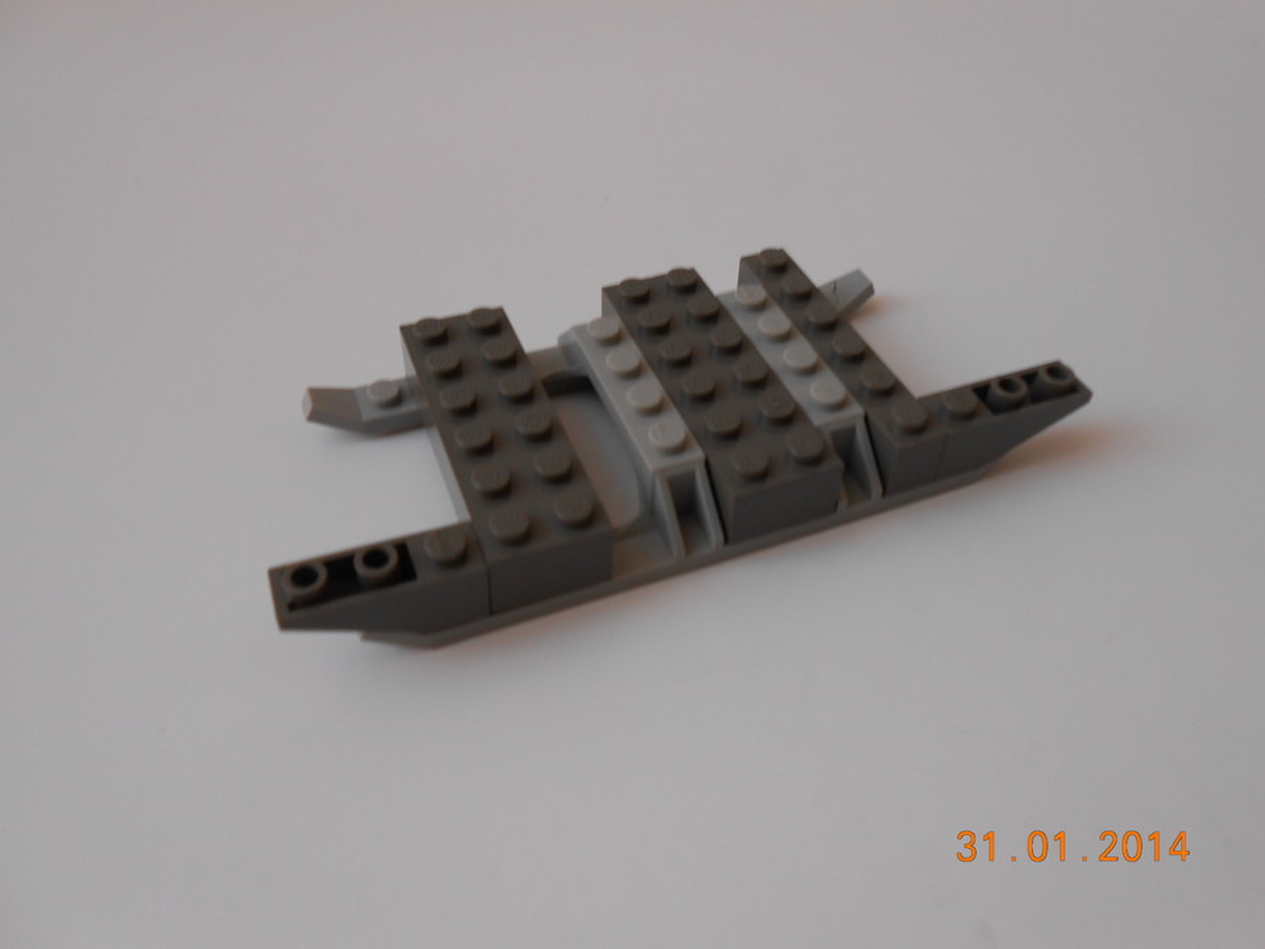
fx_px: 950
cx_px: 632
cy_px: 474
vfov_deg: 53.1
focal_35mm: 26
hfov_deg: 67.3
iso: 125
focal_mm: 4.6
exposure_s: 1/30
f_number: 3.5
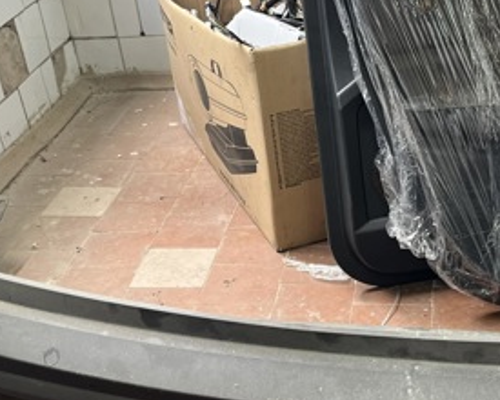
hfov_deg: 31.5
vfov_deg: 25.6
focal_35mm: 59
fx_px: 873
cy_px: 282
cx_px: 365
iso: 125
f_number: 1.6
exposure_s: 1/72
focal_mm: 5.1
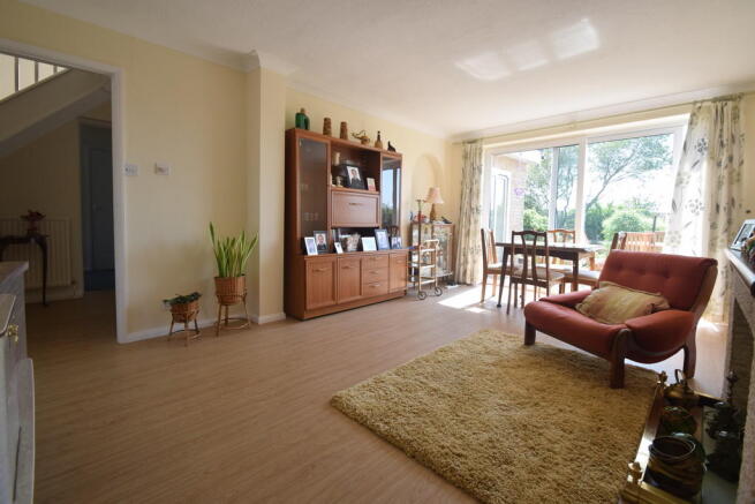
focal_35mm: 15
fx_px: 315
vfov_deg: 77.4
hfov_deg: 100.4
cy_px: 252
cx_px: 378
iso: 200
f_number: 5
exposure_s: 1/100
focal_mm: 10
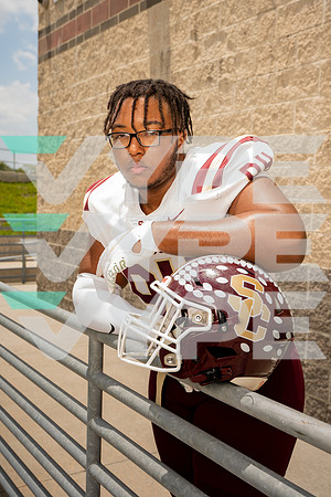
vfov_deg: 44.5
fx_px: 607
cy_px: 248
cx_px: 166
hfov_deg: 30.5
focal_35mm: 44
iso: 50
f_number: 6.3
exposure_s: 1/200
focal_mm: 44
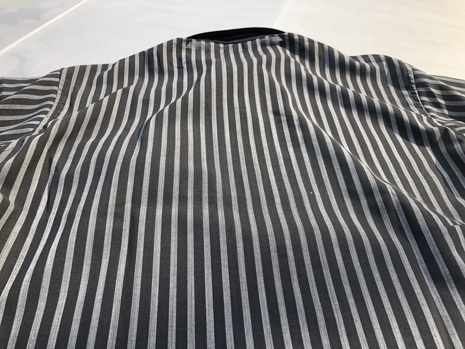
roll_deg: -1.9
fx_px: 376
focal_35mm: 28
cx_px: 232
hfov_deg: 63.4
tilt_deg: -44.5
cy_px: 174
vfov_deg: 49.7
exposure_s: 1/276
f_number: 1.8
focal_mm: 4
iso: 20
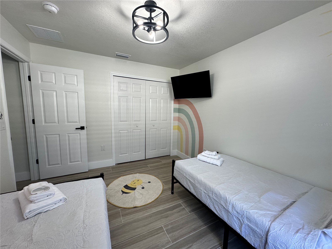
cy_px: 124
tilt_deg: -6.9
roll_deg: -1.1
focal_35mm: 14
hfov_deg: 102.1
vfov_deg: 85.7
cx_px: 166
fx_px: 134
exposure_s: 1/120
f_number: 2.2
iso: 160
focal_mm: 2.22
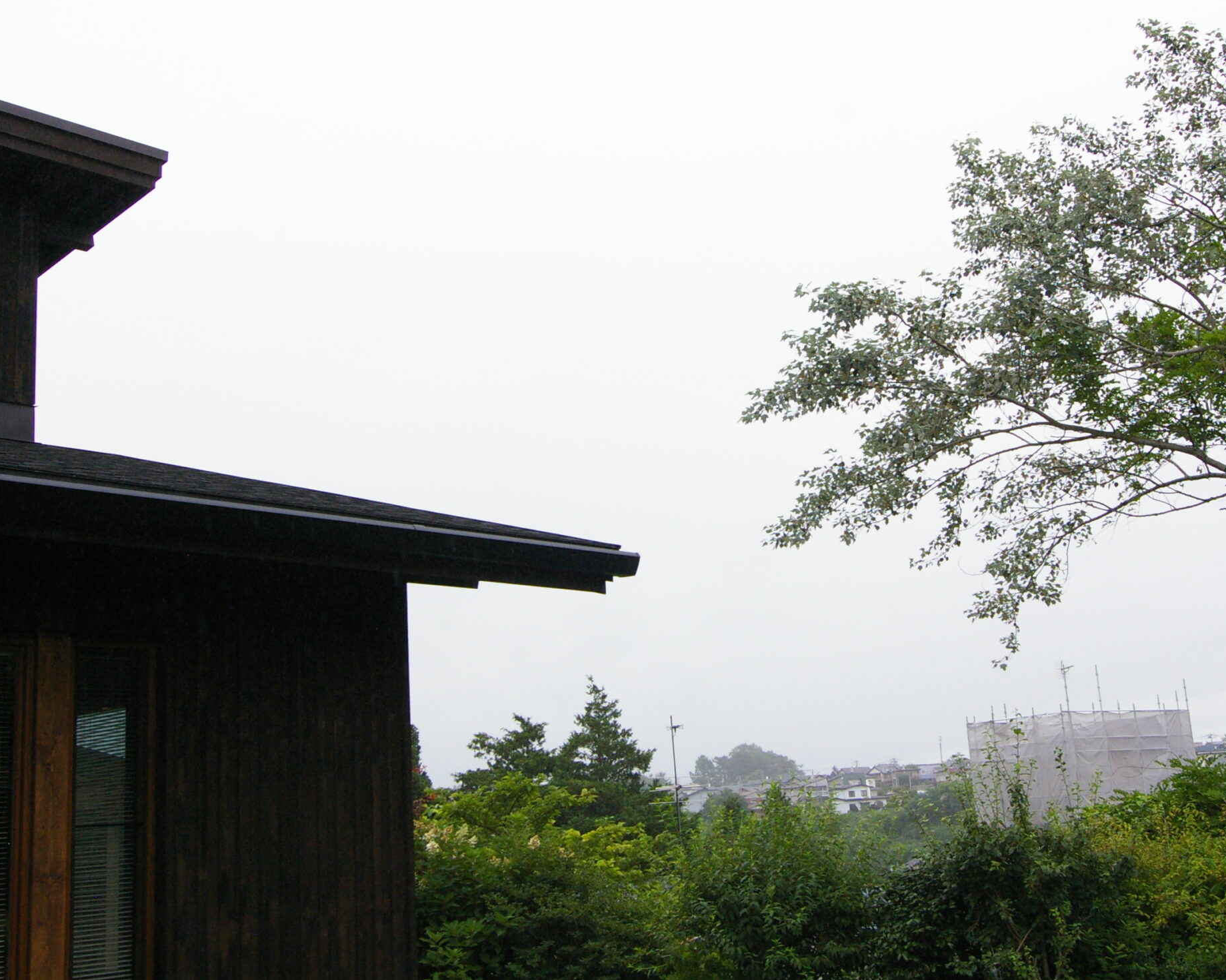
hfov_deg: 39.5
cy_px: 414
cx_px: 701
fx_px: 1705
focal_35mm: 47
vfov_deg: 32.0
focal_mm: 24
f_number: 11
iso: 800
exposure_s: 1/350
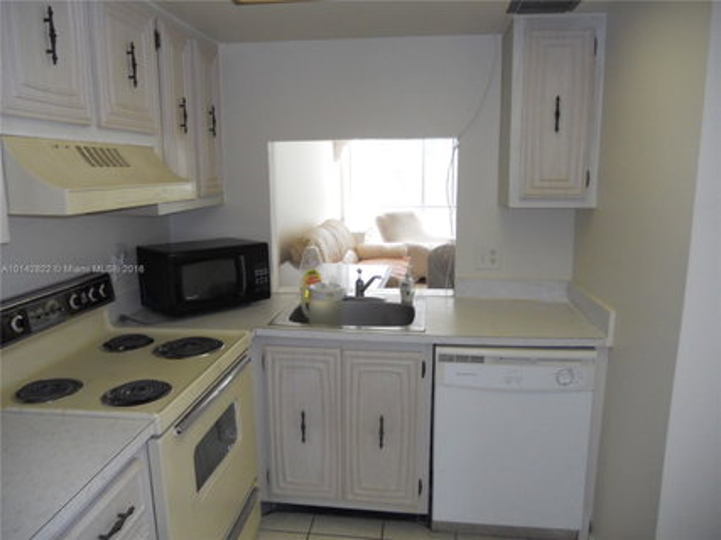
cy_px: 270
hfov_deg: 65.3
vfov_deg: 51.3
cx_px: 360
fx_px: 562
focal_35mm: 27
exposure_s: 1/30
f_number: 3.2
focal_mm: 4.9
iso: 200
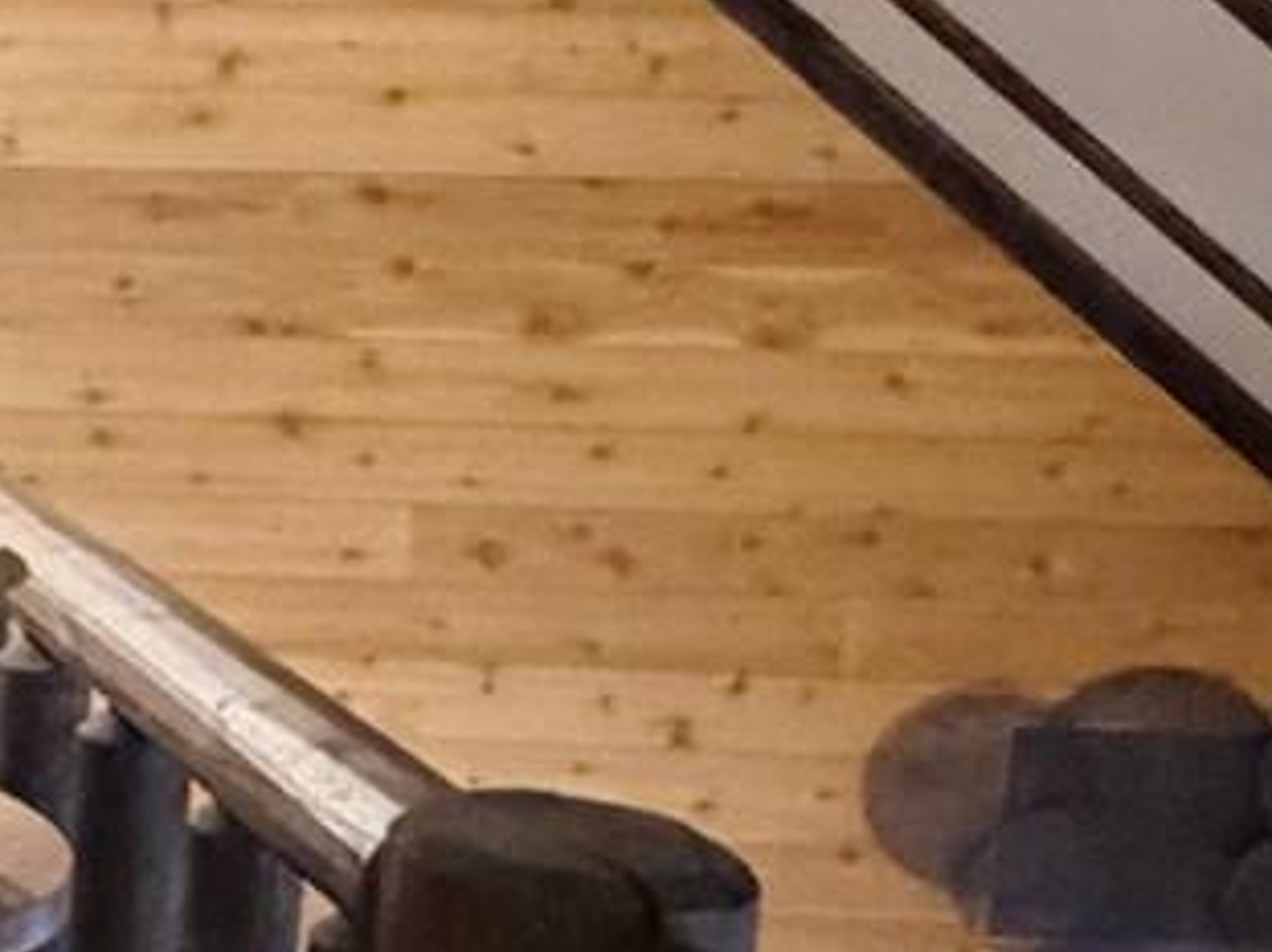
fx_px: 2645
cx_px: -1190
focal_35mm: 72
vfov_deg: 20.3
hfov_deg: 18.7
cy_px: 270
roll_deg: +0.4
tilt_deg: -8.9
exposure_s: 1/30
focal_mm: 2.22
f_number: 2.2
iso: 1250
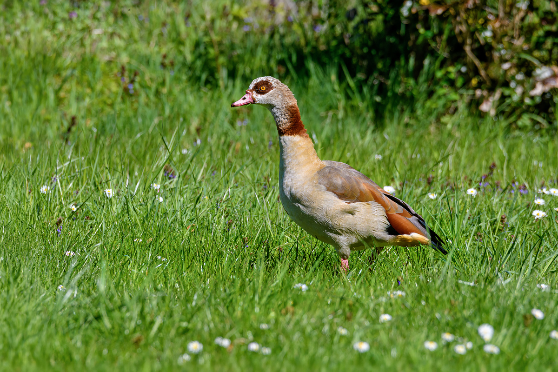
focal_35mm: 900
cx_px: 279
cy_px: 186
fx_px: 13949
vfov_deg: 1.5
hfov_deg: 2.3
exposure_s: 1/800
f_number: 9
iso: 400
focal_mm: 600
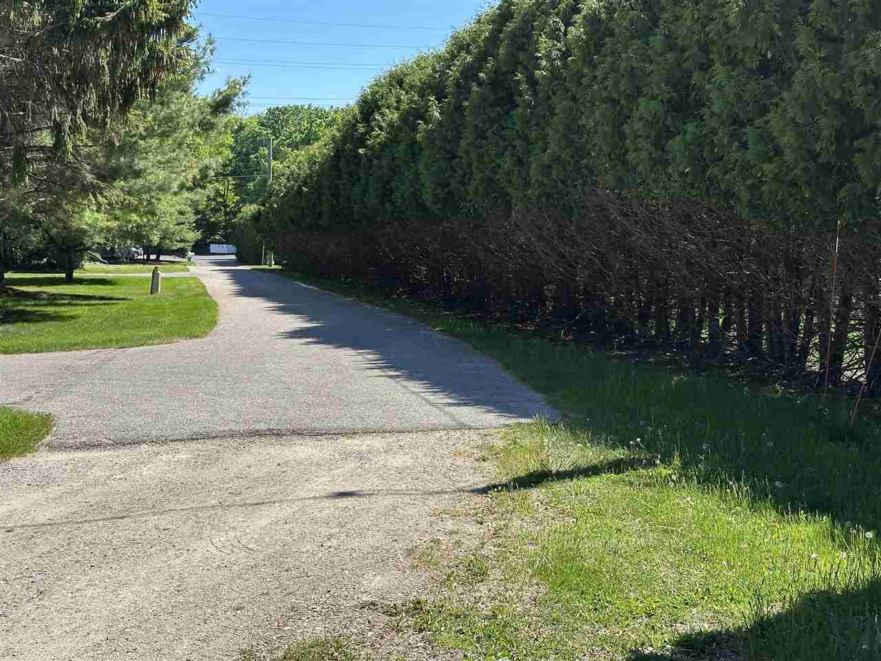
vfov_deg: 30.3
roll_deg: -1.8
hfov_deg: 39.7
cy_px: 330
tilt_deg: -4.3
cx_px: 440
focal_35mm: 48
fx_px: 1222
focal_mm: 6.86
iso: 64
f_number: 1.78
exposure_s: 1/2732
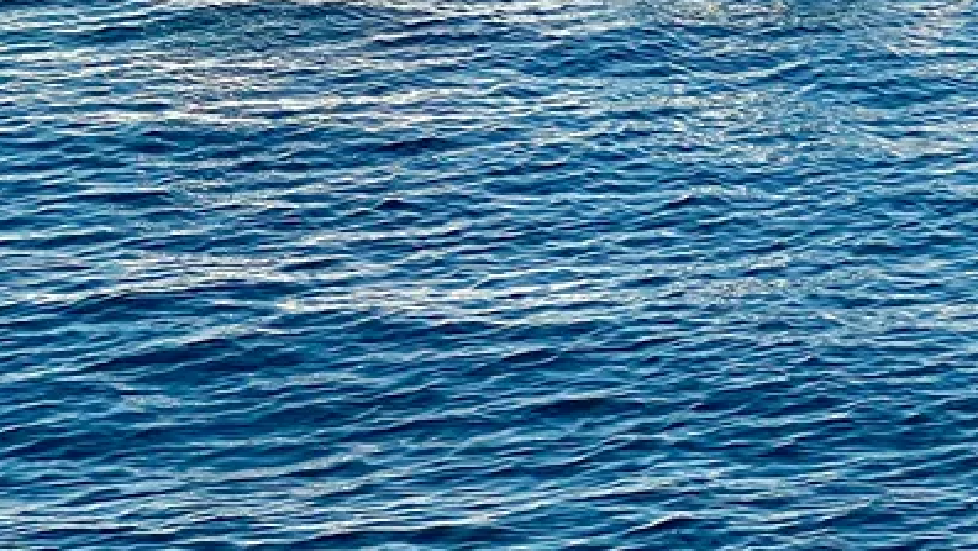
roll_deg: +1.1
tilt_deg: -3.2
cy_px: -432
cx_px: 175
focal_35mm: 254
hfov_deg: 8.5
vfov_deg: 4.7
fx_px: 6589
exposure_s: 1/1074
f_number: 2.8
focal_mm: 9
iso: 32
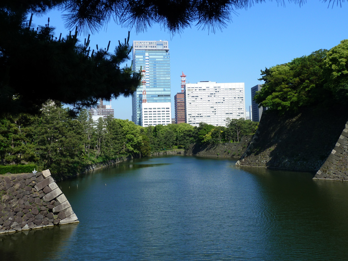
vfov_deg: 36.0
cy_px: 130
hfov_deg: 46.8
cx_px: 174
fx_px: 402
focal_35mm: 40
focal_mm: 6.5
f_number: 4.5
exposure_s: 1/400
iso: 80
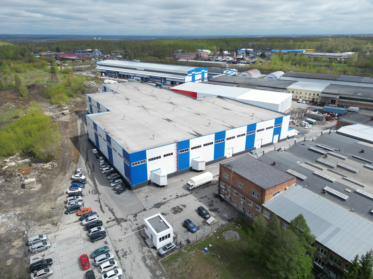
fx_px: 259
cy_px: 140
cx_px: 186
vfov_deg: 56.8
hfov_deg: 71.6
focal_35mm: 24
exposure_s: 1/4000
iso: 150
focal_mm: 6.72
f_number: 1.7
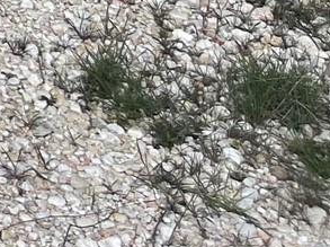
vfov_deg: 7.1
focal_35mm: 175
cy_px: -605
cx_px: -764
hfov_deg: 8.7
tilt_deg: -11.7
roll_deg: +1.4
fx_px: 1666
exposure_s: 1/4348
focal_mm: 5.1
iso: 32
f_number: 1.6
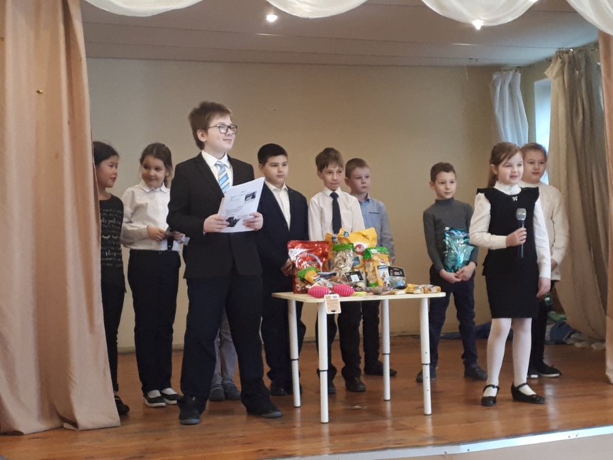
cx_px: 306
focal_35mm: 27
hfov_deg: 65.3
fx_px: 478
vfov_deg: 51.4
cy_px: 230
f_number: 1.9
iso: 250
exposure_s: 1/17
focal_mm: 3.6
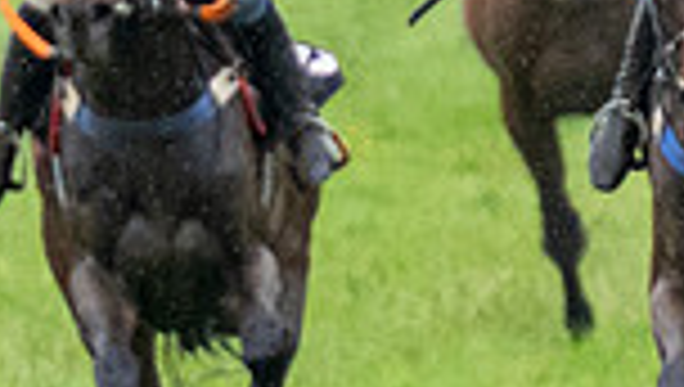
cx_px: 367
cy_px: 78
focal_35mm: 2342
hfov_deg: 0.9
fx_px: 42537
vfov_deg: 0.5
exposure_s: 1/1250
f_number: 4
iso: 1000
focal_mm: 180
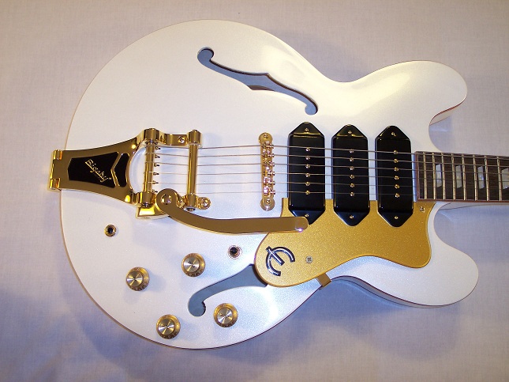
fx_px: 558
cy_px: 191
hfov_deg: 49.0
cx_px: 254
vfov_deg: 37.7
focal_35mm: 38
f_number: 2.8
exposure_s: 1/30
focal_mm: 8
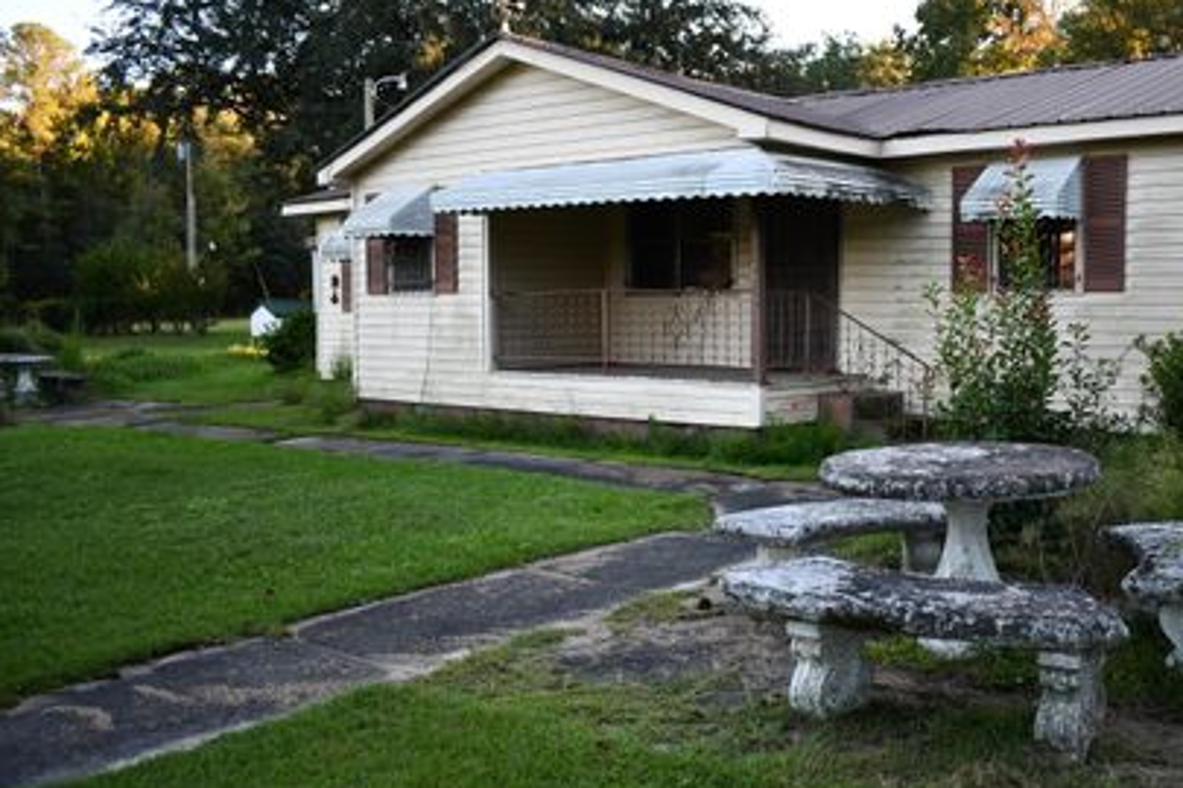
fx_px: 1216
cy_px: 422
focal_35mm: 37
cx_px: 724
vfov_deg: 35.9
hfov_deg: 51.5
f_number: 3.5
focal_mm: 20
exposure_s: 1/250
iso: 450
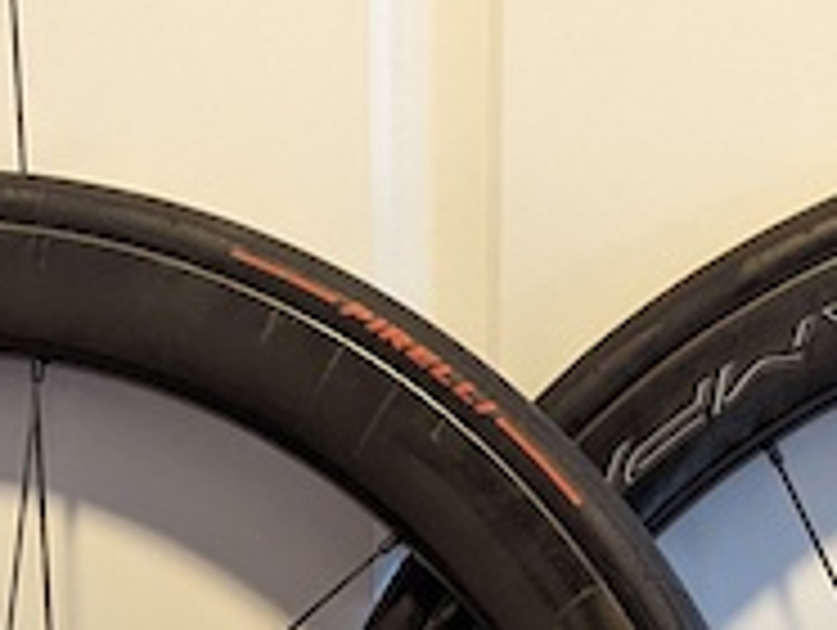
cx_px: 441
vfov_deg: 13.1
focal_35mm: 103
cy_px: 1098
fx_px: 2494
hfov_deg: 19.1
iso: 1179
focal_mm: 6.81
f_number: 1.85
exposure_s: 1/30
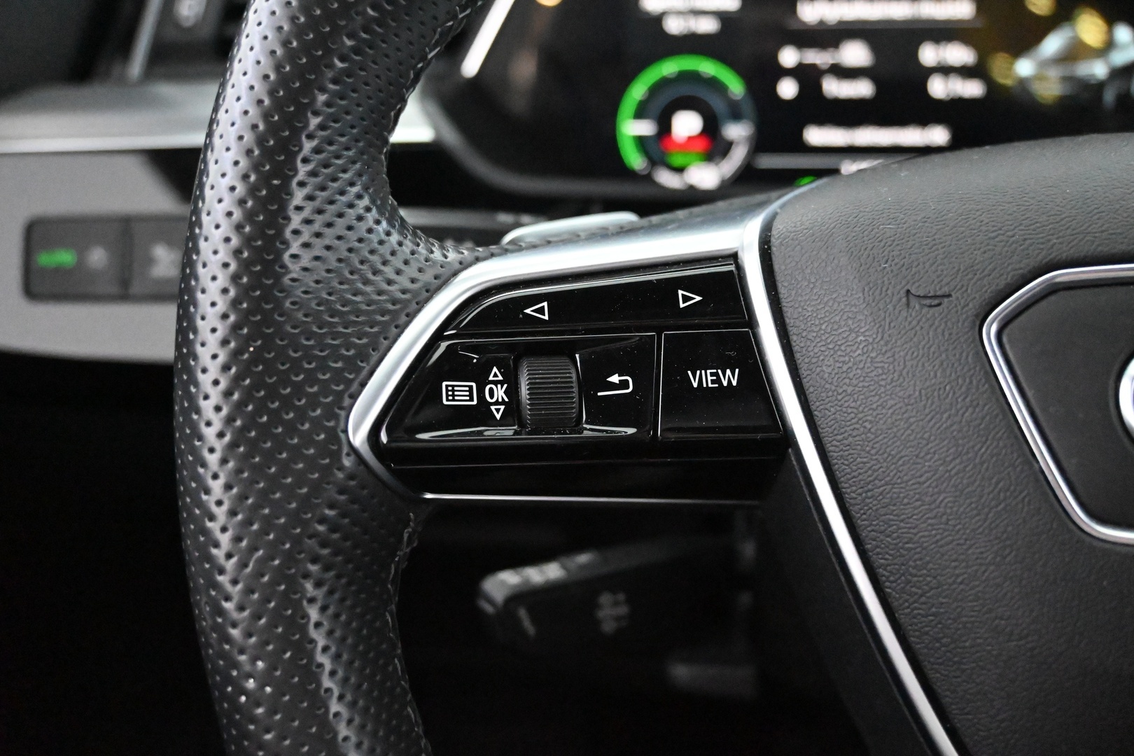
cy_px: 378
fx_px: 1087
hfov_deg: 55.1
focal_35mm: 34
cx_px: 567
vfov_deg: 38.4
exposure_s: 1/40
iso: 16000
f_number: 4.2
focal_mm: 23
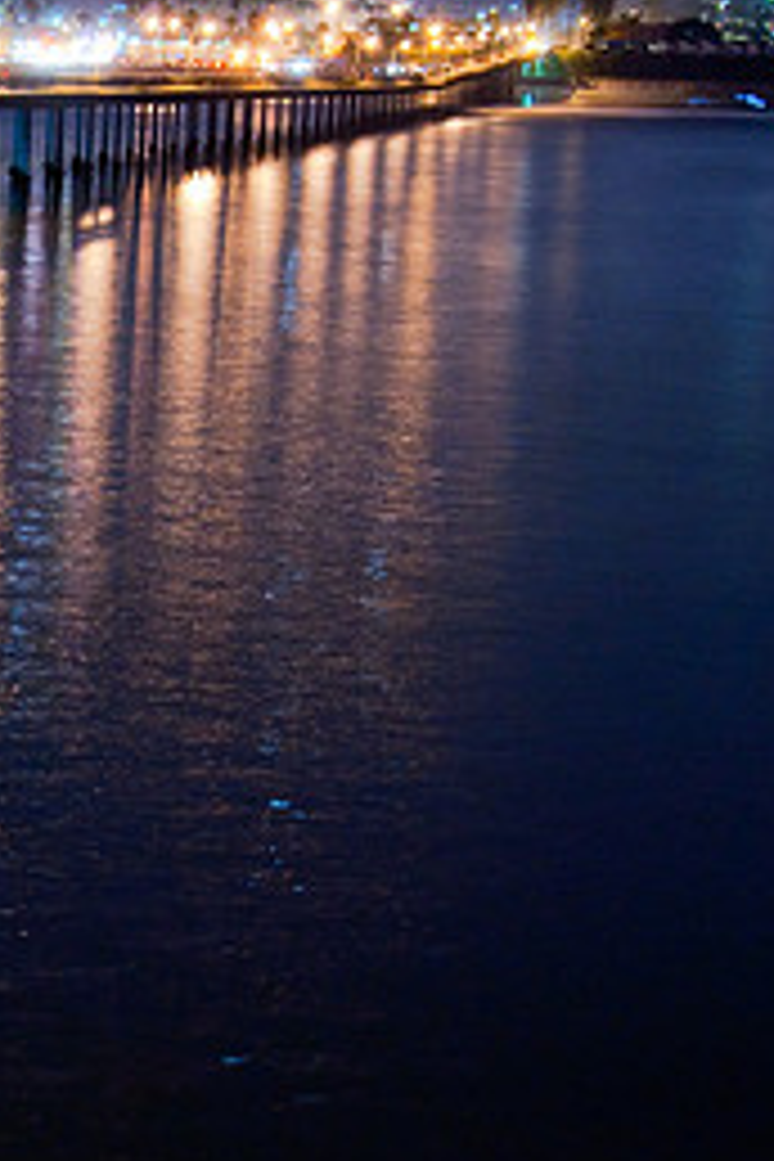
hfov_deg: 17.0
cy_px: 574
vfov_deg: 27.3
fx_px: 2386
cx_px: -324
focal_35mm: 74
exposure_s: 20
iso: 200
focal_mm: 22
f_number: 13
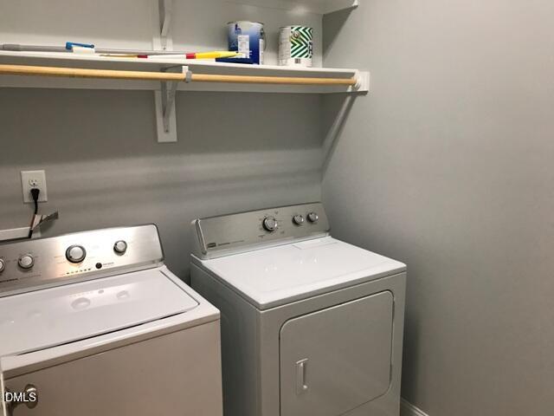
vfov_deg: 49.7
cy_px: 208
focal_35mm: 28
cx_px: 277
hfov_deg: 63.4
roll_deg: +1.0
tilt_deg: -11.0
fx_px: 448
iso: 40
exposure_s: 1/30
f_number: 1.8
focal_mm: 3.99
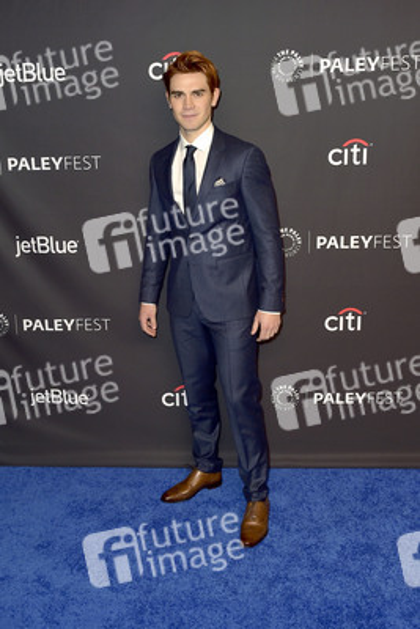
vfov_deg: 58.7
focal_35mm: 32
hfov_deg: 41.1
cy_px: 314
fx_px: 559
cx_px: 210
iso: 250
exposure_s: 1/250
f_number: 6.3
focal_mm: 32
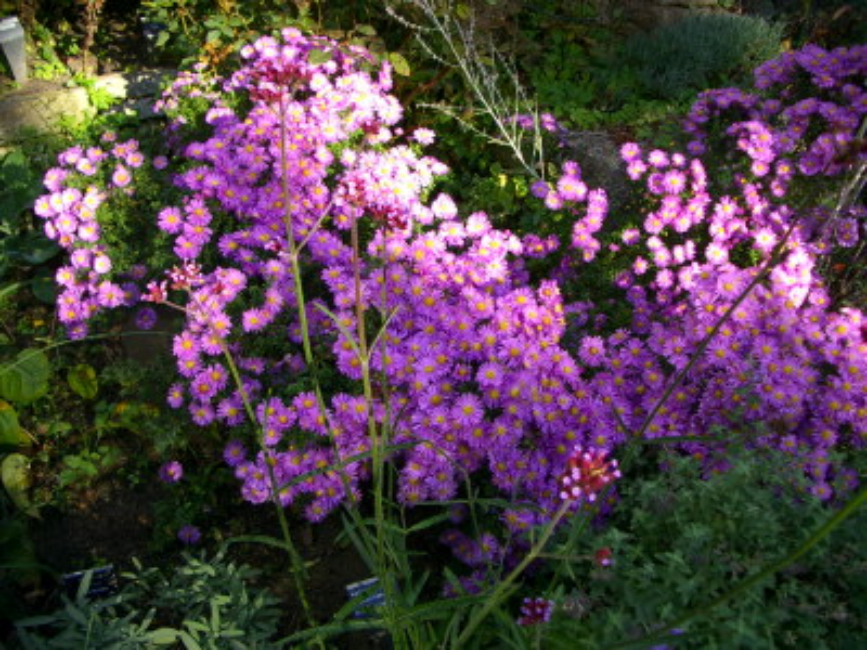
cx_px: 434
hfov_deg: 52.6
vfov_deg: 40.7
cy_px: 325
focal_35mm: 35
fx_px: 877
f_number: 2.6
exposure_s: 1/250
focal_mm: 5.8
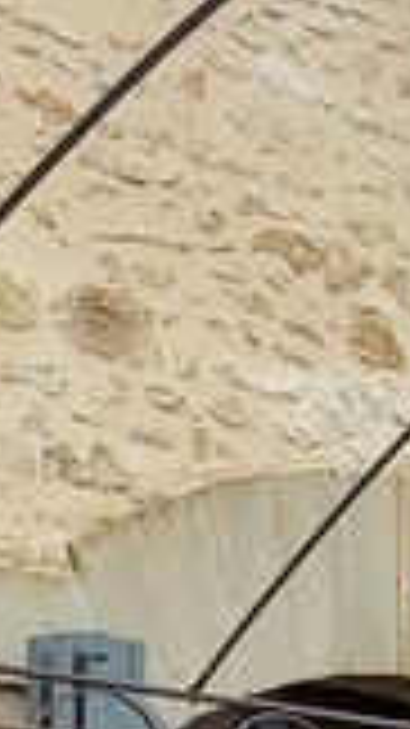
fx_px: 2031
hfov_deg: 10.3
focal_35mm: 105
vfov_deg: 18.6
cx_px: -496
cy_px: 1004
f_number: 2.2
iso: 50
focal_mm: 1.74
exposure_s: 1/220
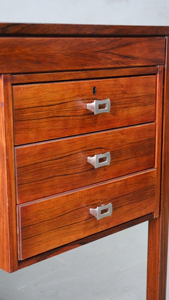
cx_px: 97
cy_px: 149
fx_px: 470
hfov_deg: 20.4
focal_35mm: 59
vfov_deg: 35.5
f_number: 4
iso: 2500
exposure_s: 1/56
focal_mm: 37.6
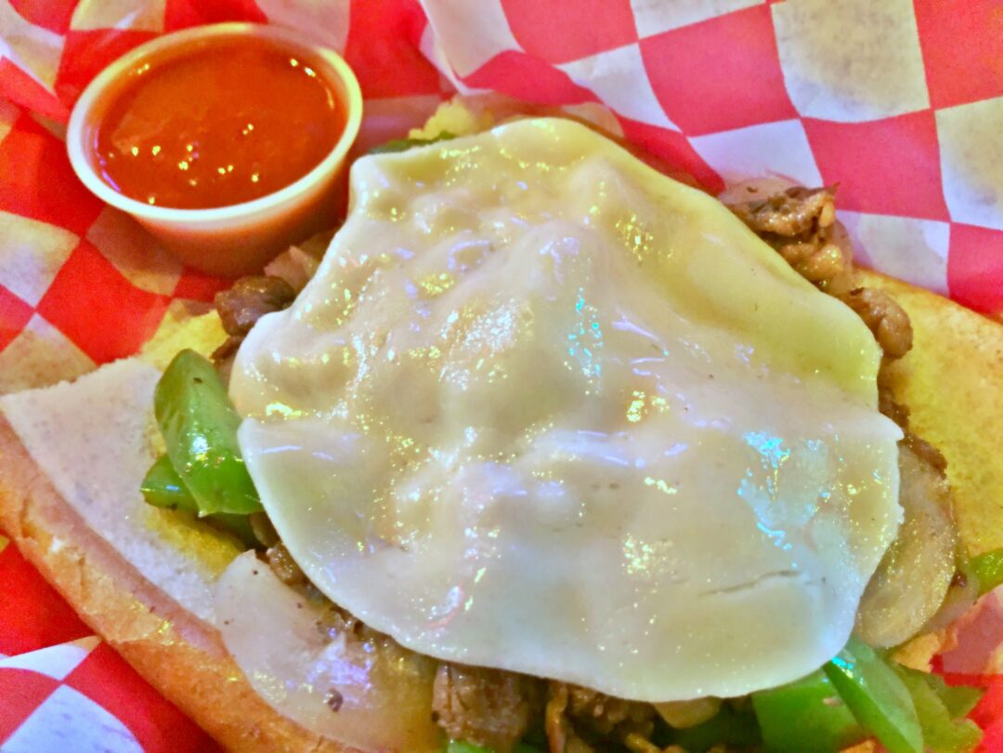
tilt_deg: -60.7
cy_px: 376
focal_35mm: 29
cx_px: 502
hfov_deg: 61.7
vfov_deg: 48.2
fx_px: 840
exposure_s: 1/15
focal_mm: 4.15
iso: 500
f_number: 2.2
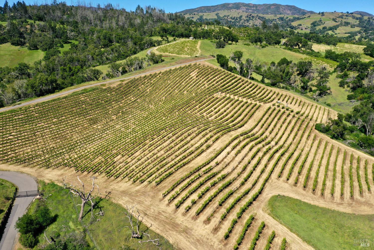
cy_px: 125
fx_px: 291
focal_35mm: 28
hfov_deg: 65.5
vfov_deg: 46.4
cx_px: 187
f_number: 6.3
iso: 100
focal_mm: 10.26
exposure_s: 1/400
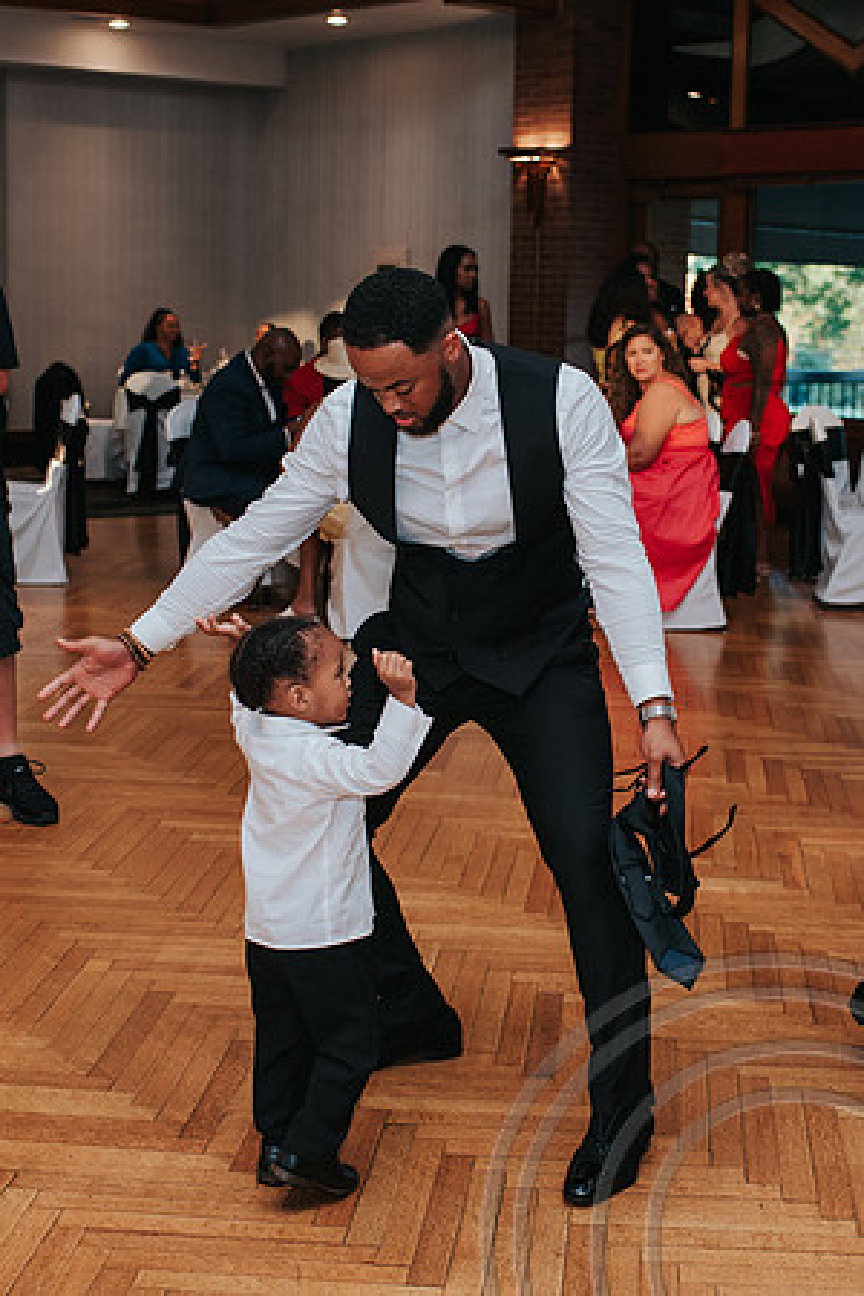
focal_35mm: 55
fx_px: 1974
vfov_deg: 36.3
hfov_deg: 24.7
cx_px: 495
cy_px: 618
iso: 1000
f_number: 3.2
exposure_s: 1/200
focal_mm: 35
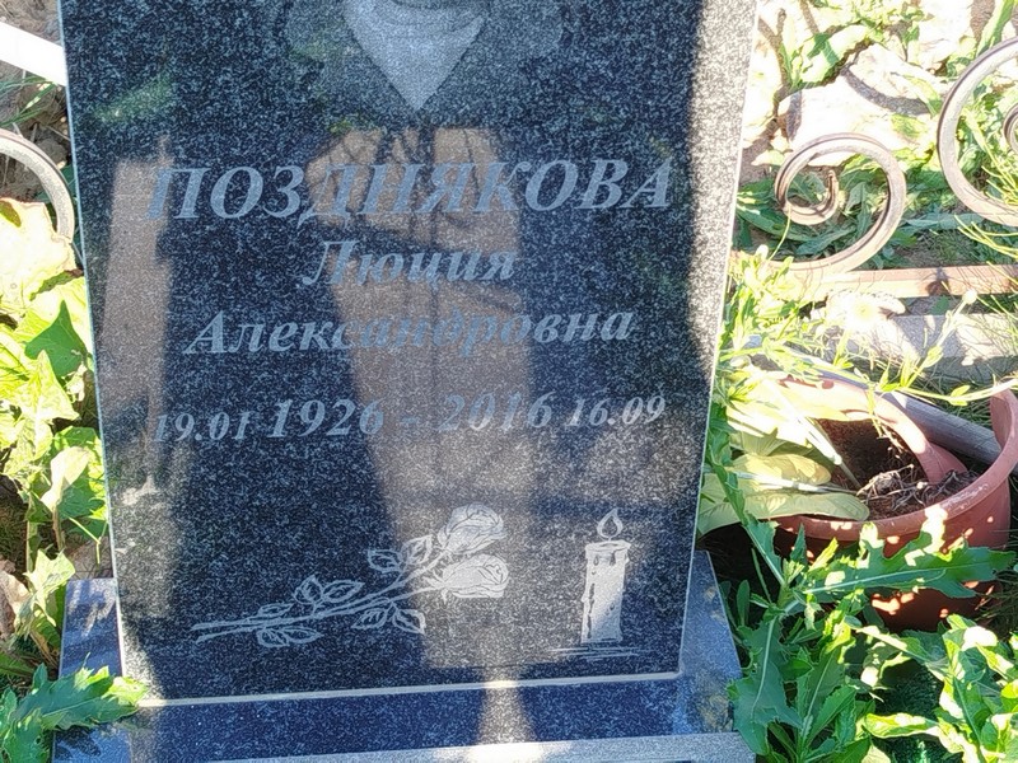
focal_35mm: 69
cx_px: 509
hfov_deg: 28.2
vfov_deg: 21.3
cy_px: 382
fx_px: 2029
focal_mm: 5.31
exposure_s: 1/104
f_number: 1.7
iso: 50
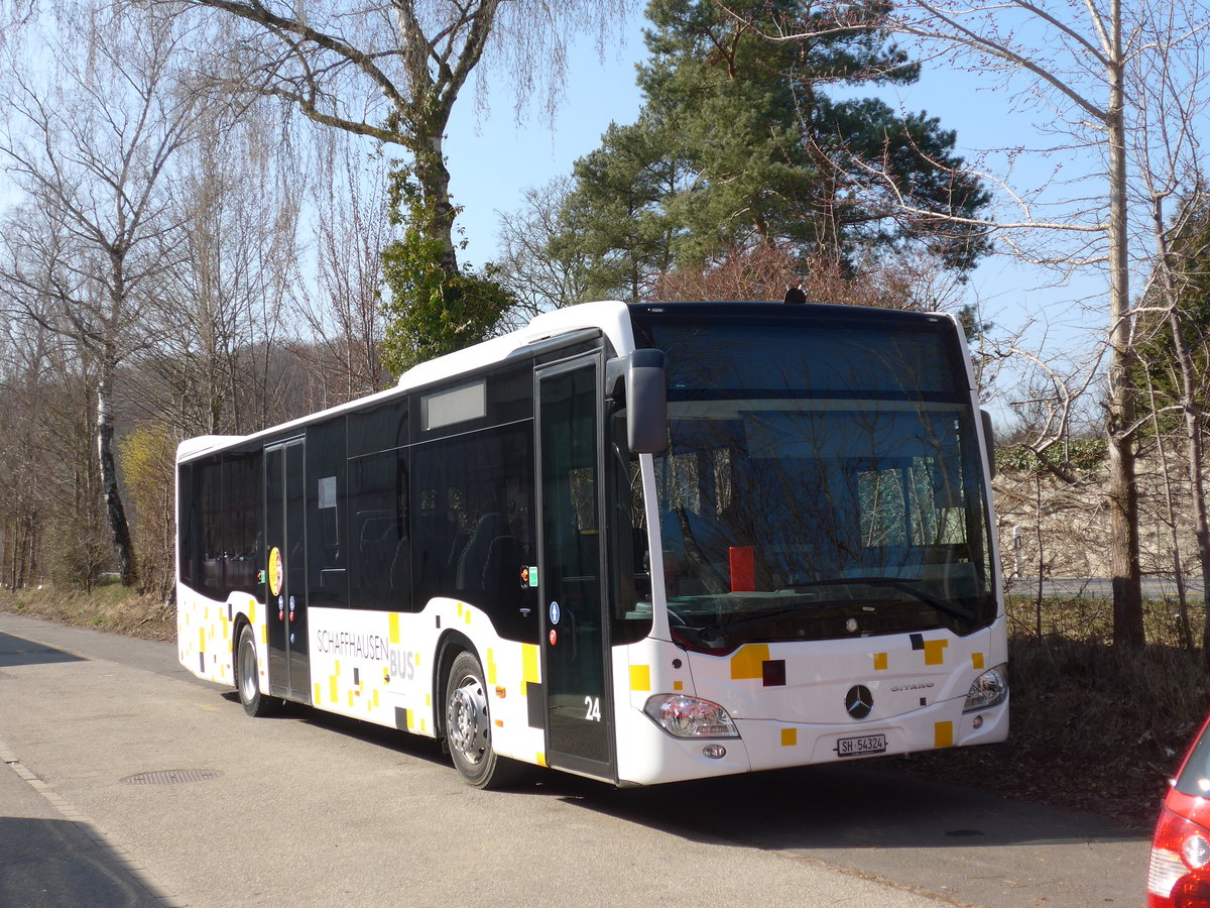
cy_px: 454
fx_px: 1608
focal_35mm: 46
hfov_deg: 41.2
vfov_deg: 31.5
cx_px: 605
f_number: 3
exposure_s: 1/1000
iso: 80
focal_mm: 9.5
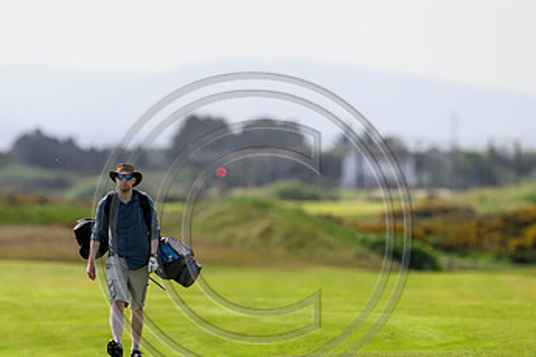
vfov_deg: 2.0
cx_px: 252
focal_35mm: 672
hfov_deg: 3.1
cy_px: 230
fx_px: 10005
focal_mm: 400
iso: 500
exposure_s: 1/4000
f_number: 4
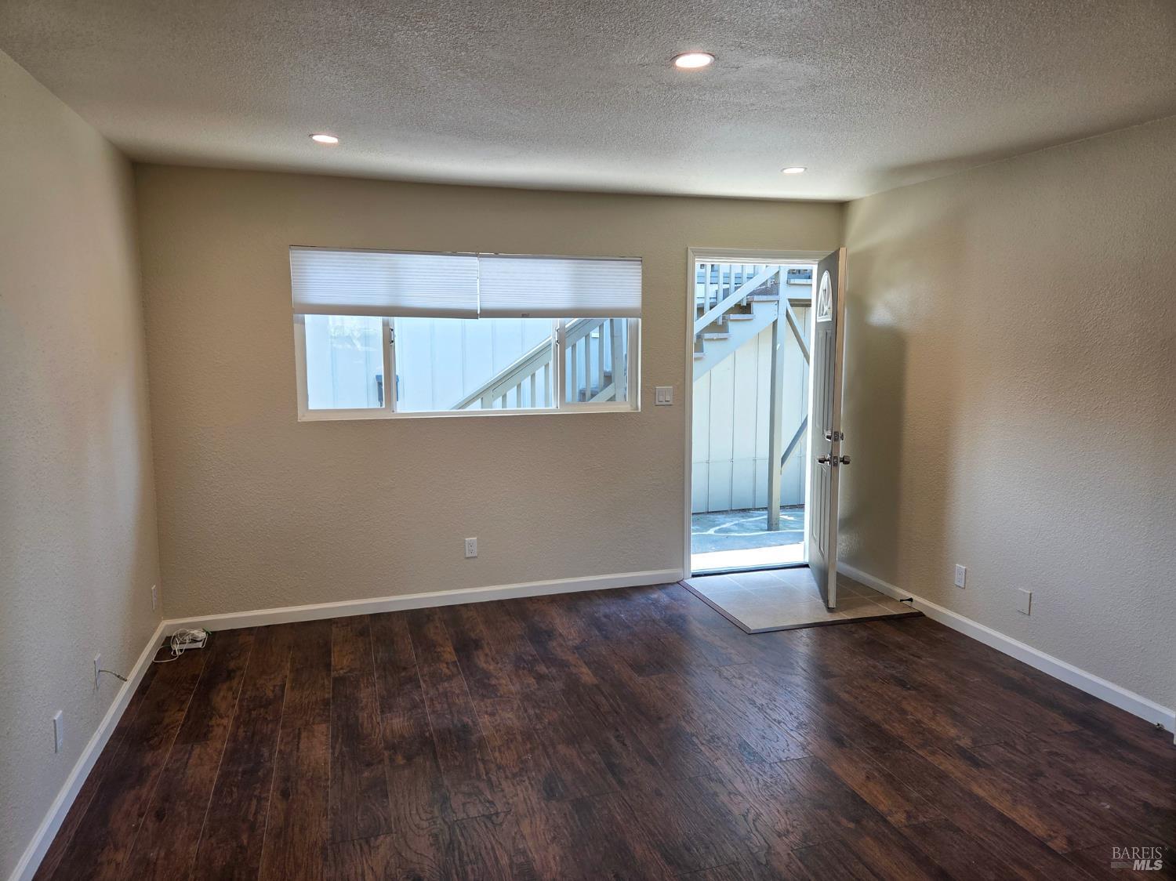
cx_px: 588
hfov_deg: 73.9
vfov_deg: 58.9
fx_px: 781
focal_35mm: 23
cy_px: 440
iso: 50
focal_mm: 5.4
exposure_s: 1/120
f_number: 1.8
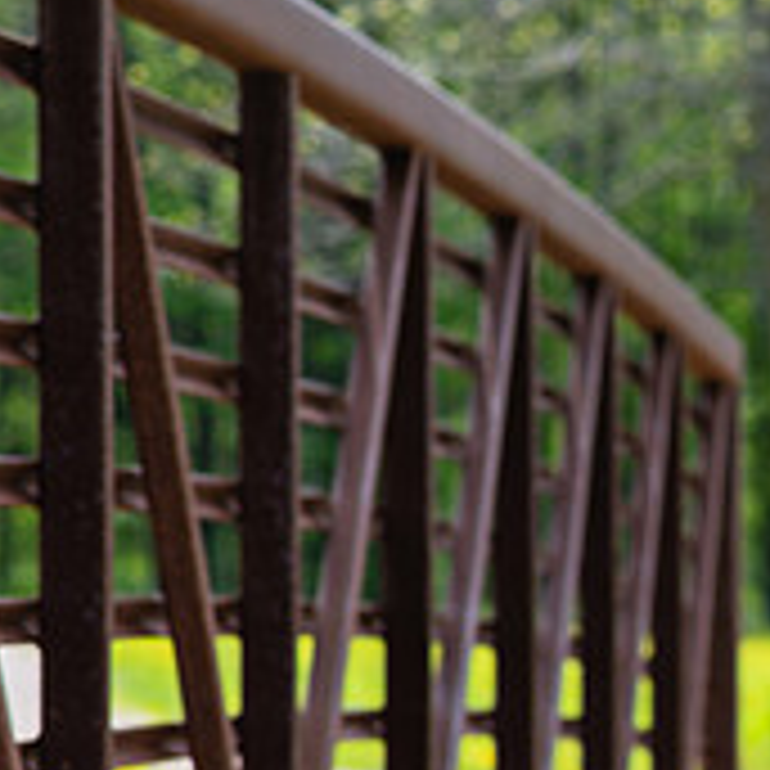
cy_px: 655
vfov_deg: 6.8
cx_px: 1297
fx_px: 6443
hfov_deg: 6.7
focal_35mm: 256
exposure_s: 1/200
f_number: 5
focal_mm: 85
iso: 100
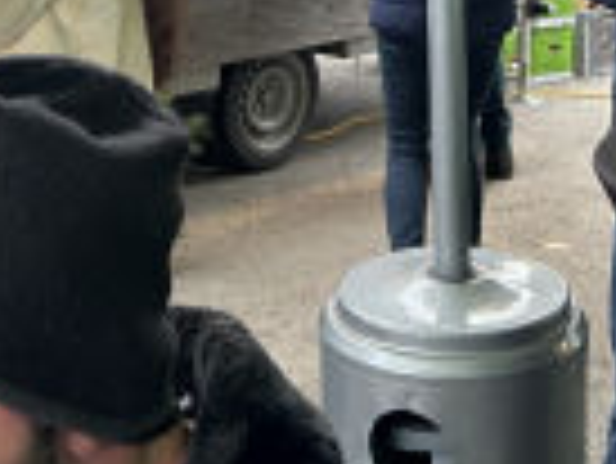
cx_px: 355
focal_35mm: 96
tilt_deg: -3.0
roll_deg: -0.4
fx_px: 1710
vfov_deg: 14.6
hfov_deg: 20.4
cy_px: -171
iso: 125
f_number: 1.5
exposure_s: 1/71
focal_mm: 5.7
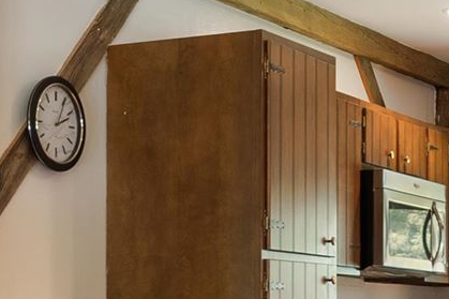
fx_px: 1371
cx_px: 233
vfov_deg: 12.3
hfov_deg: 18.6
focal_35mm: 110
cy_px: 320
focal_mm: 10
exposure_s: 1/4
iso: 100
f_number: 7.1
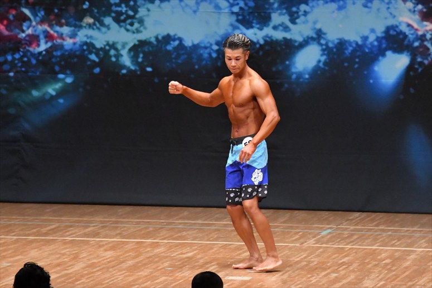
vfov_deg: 5.1
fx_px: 3238
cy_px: 144
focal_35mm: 270
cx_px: 216
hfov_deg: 7.6
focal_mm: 180
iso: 8000
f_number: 5.6
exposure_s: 1/400
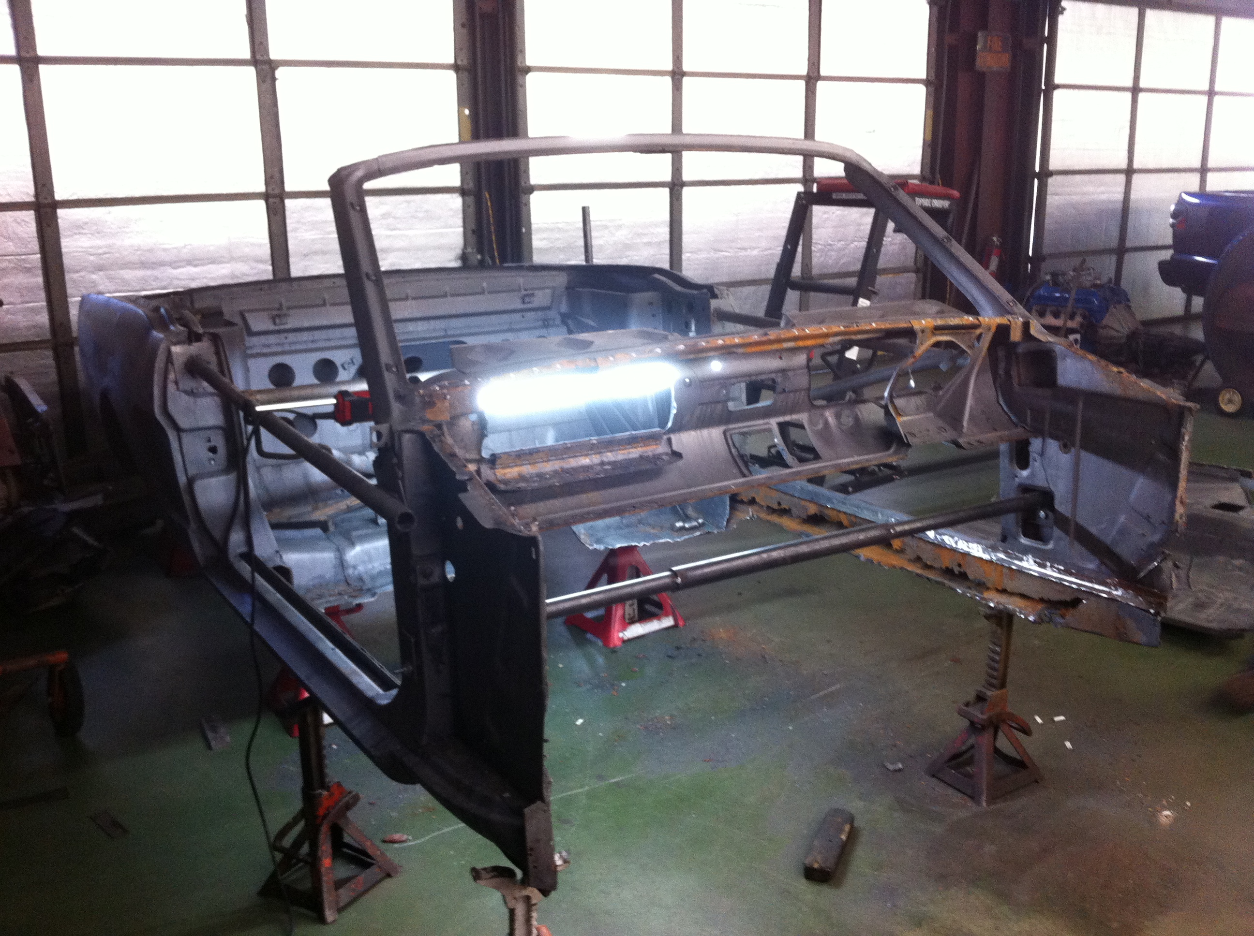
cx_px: 627
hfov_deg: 52.7
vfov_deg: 40.6
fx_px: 1266
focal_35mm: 35
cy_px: 468
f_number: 2.8
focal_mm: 3.85
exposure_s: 1/15
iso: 200
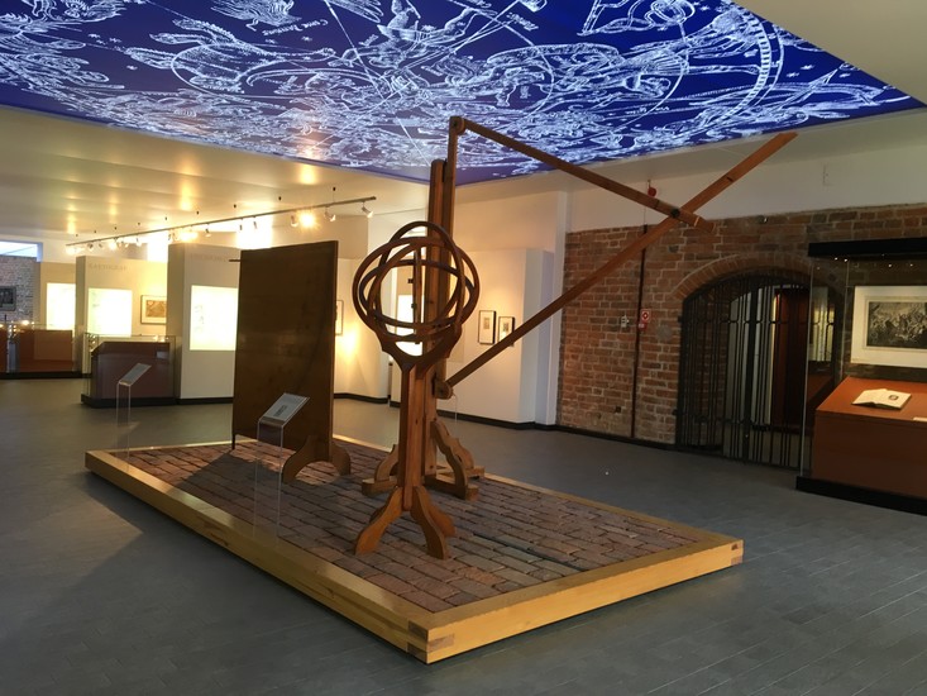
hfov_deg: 61.7
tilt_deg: -1.9
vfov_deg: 48.2
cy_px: 348
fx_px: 777
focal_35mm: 29
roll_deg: -2.7
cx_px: 464
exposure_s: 1/33
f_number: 2.2
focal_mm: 4.15
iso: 80
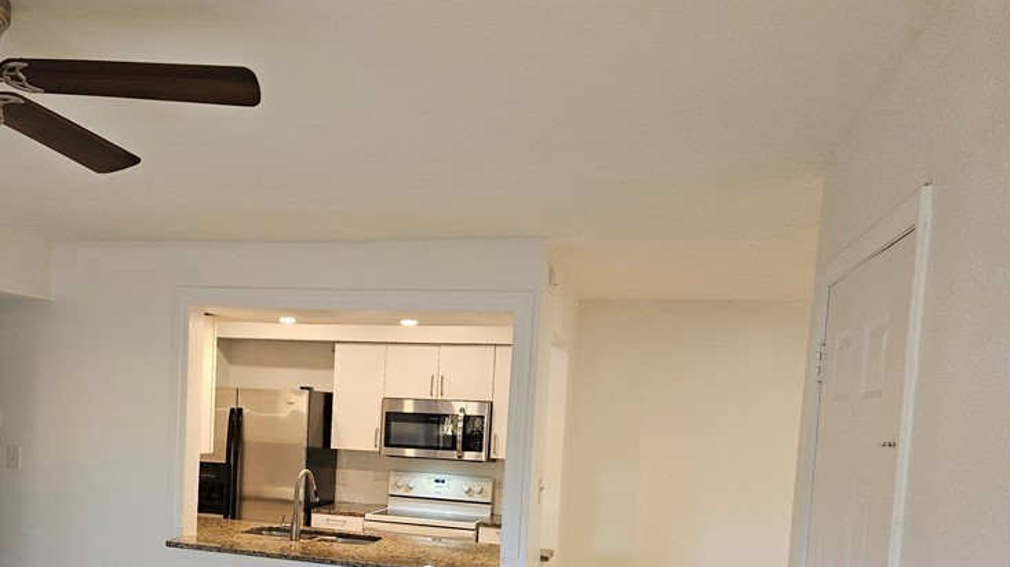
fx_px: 937
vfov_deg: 32.7
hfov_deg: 55.0
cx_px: 309
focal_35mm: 35
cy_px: 460
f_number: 1.8
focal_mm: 5.4
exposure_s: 1/60
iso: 80
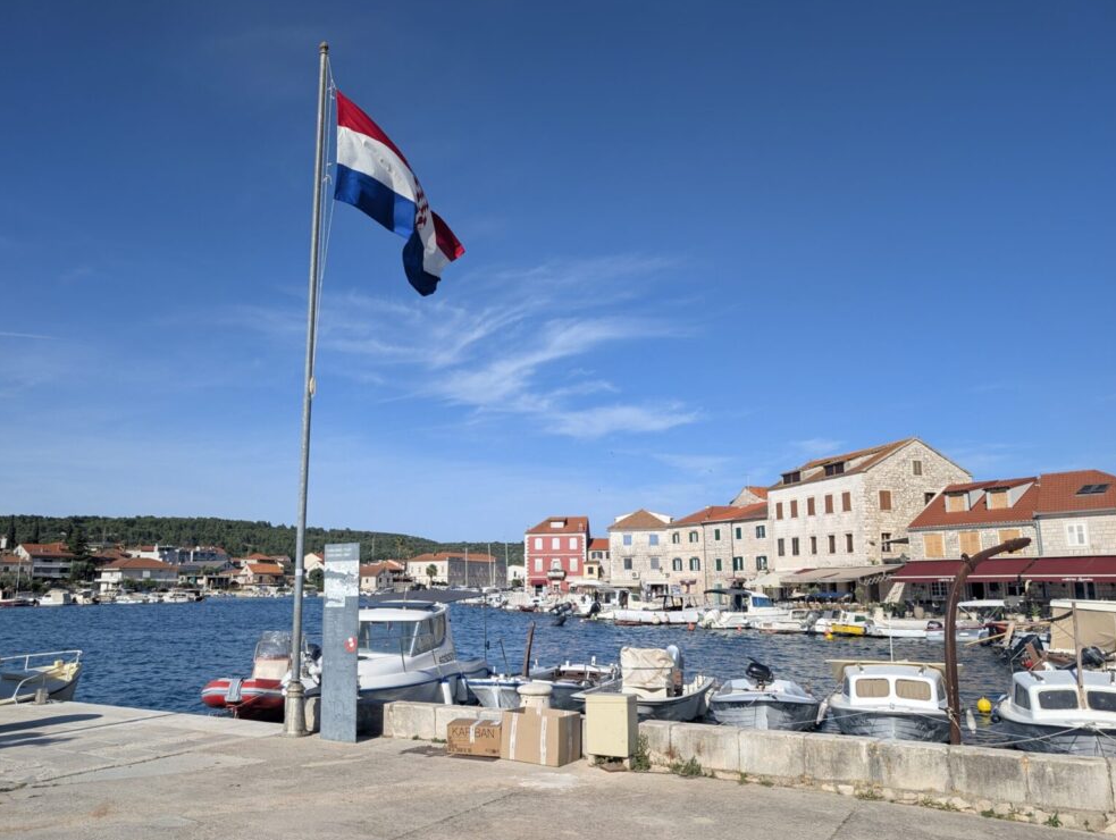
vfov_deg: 55.0
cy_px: 432
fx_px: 807
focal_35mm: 25
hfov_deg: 69.3
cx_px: 542
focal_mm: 6.9
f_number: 1.68
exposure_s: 1/1558
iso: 18
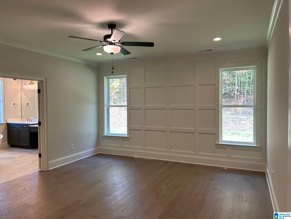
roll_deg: +1.0
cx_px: 146
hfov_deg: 67.3
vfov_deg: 53.1
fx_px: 219
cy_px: 110
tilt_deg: -0.8
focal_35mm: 26
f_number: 1.5
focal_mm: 5.7
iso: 80
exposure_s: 1/120
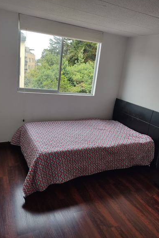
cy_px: 118
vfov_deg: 65.5
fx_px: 185
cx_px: 81
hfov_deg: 46.4
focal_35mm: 28
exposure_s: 1/136
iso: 100
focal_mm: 4.74
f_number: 1.79
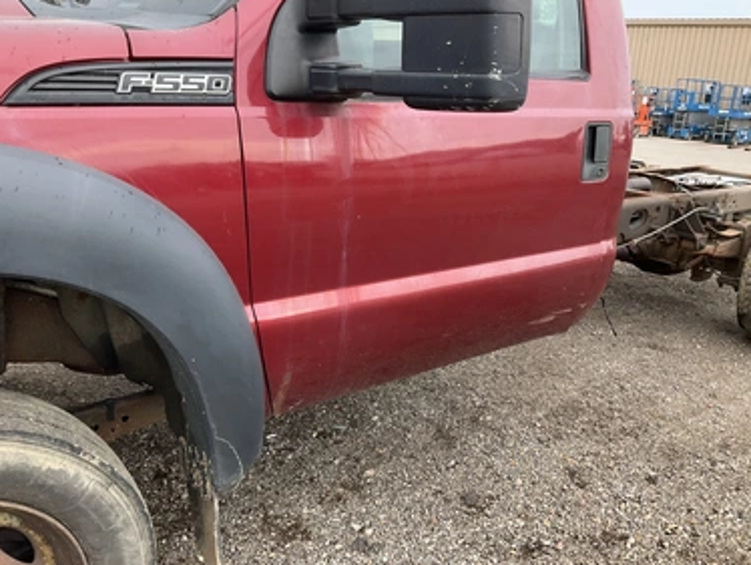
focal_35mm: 31
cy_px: 279
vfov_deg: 45.5
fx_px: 673
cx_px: 400
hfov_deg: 58.3
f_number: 1.8
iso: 20
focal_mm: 3
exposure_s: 1/122
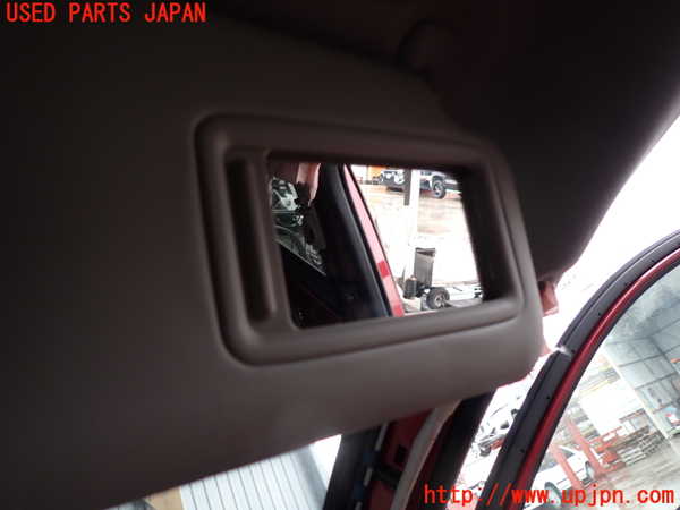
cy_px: 255
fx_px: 491
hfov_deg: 69.4
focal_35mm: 25
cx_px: 340
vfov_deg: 54.9
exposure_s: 1/80
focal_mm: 4.5
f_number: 2
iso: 100
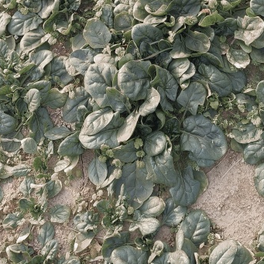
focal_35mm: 72
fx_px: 621
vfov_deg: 20.2
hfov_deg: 23.8
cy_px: -144
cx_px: 190
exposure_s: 1/415
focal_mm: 4.84
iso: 80
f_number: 1.8
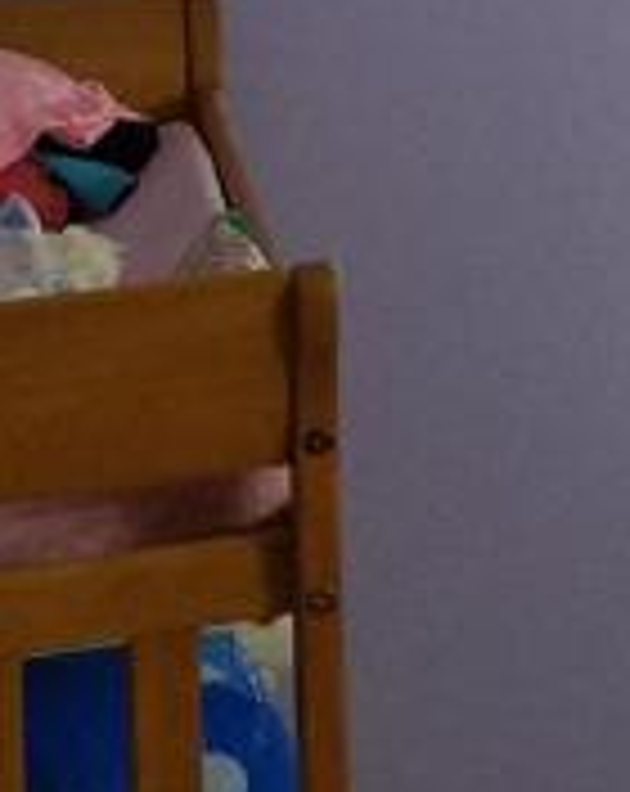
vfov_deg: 12.0
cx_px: 1796
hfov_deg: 8.8
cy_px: -630
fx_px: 3461
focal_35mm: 148
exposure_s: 1/20
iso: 200
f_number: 1.7
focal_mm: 4.2
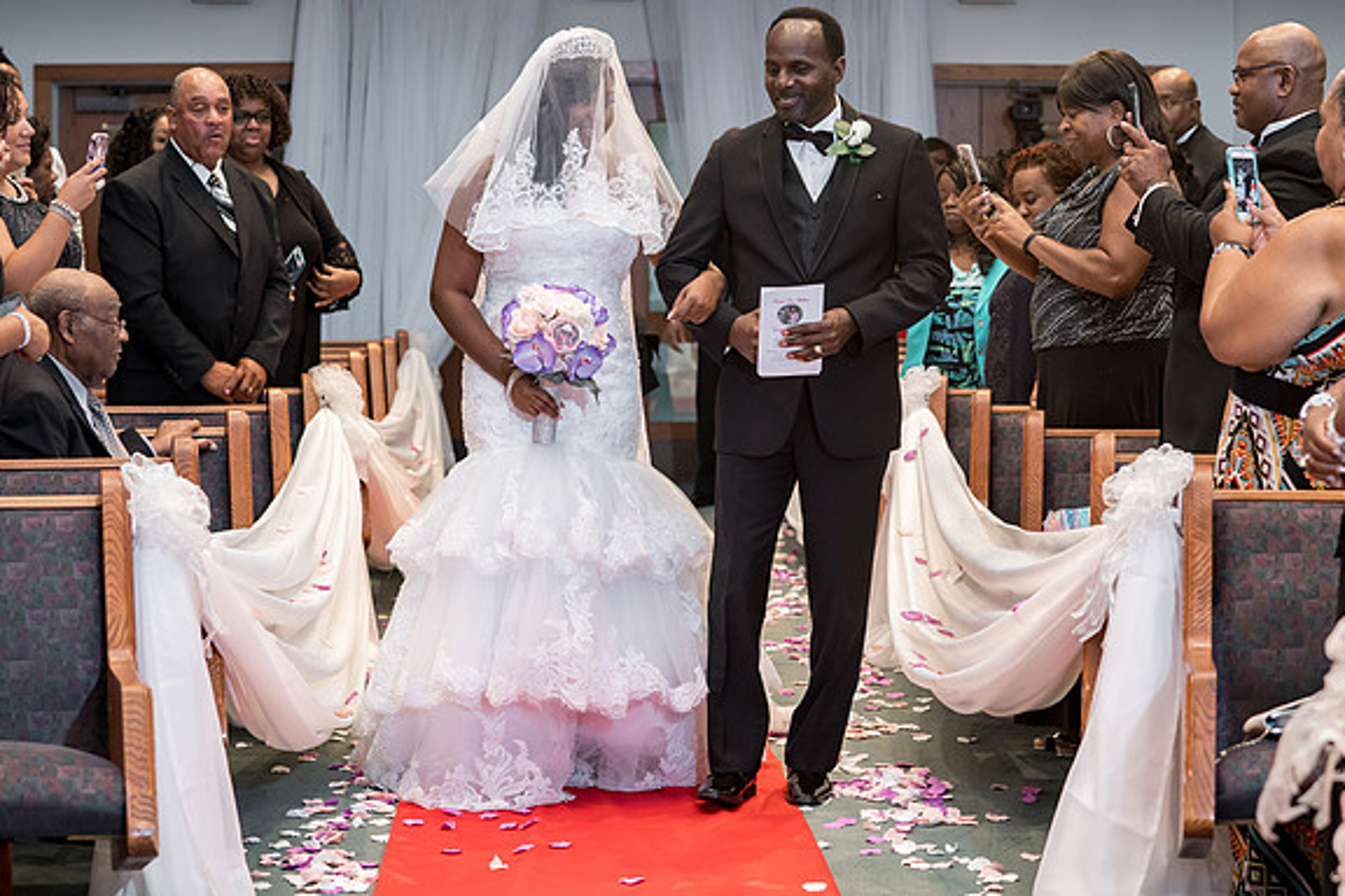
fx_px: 3026
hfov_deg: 25.0
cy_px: 405
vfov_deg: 16.9
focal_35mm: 81
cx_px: 773
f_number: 4
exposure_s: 1/200
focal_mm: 70
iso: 1600
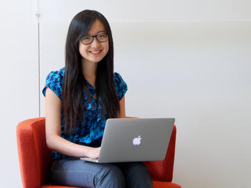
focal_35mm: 100
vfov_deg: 14.8
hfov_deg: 19.6
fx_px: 725
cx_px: 126
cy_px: 94
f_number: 6.3
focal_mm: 50
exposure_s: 1/100
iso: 800
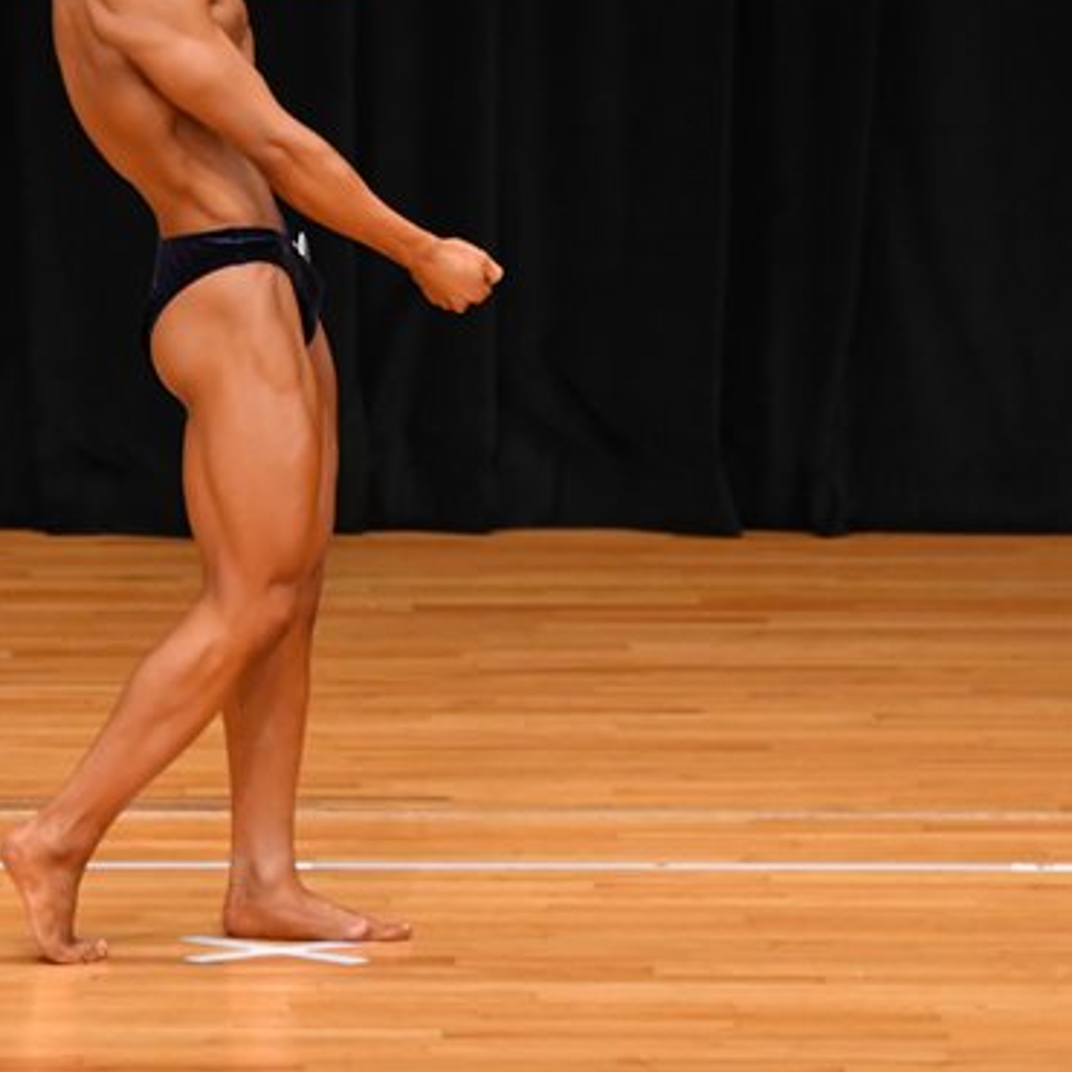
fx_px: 17764
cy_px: 339
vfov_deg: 3.5
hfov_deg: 3.5
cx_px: 164
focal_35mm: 507
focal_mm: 190
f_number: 5.6
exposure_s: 1/400
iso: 3200
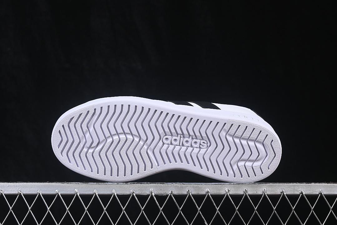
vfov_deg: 18.2
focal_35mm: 75
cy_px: 112
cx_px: 168
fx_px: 702
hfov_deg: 27.0
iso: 160
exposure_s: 1/80
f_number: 8
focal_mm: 50
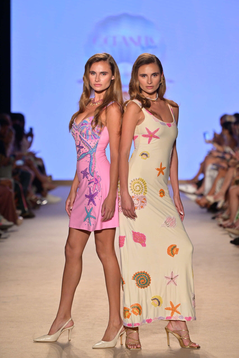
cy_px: 179
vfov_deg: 12.8
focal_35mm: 160
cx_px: 120
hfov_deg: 8.6
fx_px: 1593
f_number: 4
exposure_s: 1/400
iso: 800
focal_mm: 160
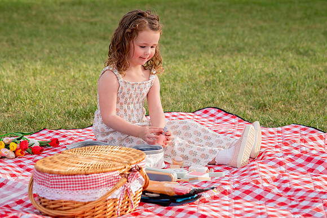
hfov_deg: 17.9
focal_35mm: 114
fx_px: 1036
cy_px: 83
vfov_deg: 12.0
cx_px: 164
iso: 200
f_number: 5
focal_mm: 92
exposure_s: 1/500
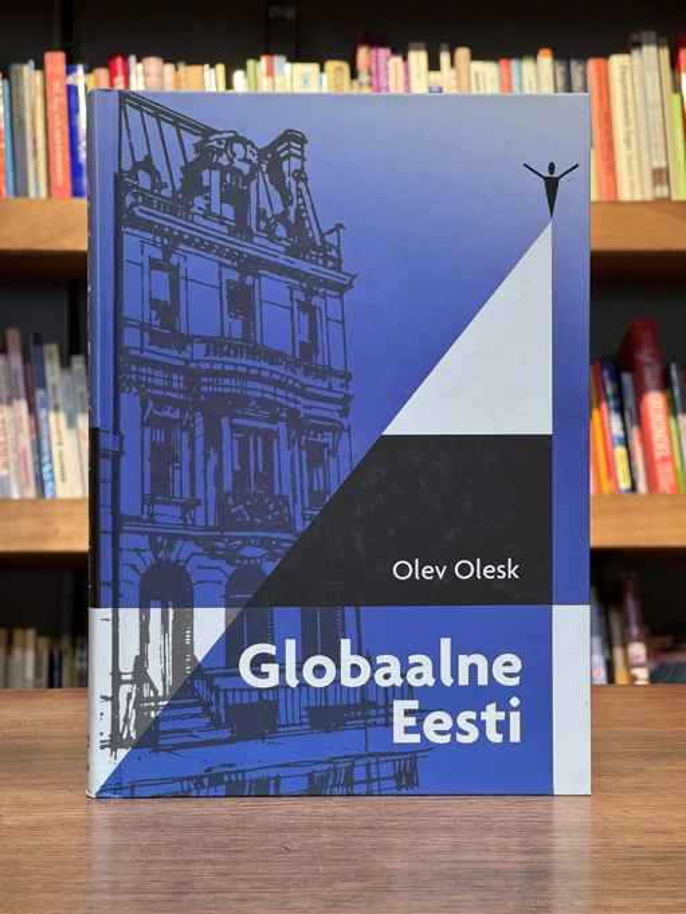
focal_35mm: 77
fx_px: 2034
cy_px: 457
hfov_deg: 19.1
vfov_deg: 25.3
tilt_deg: -1.8
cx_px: 343
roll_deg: -0.4
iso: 250
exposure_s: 1/67
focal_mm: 9
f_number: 2.8
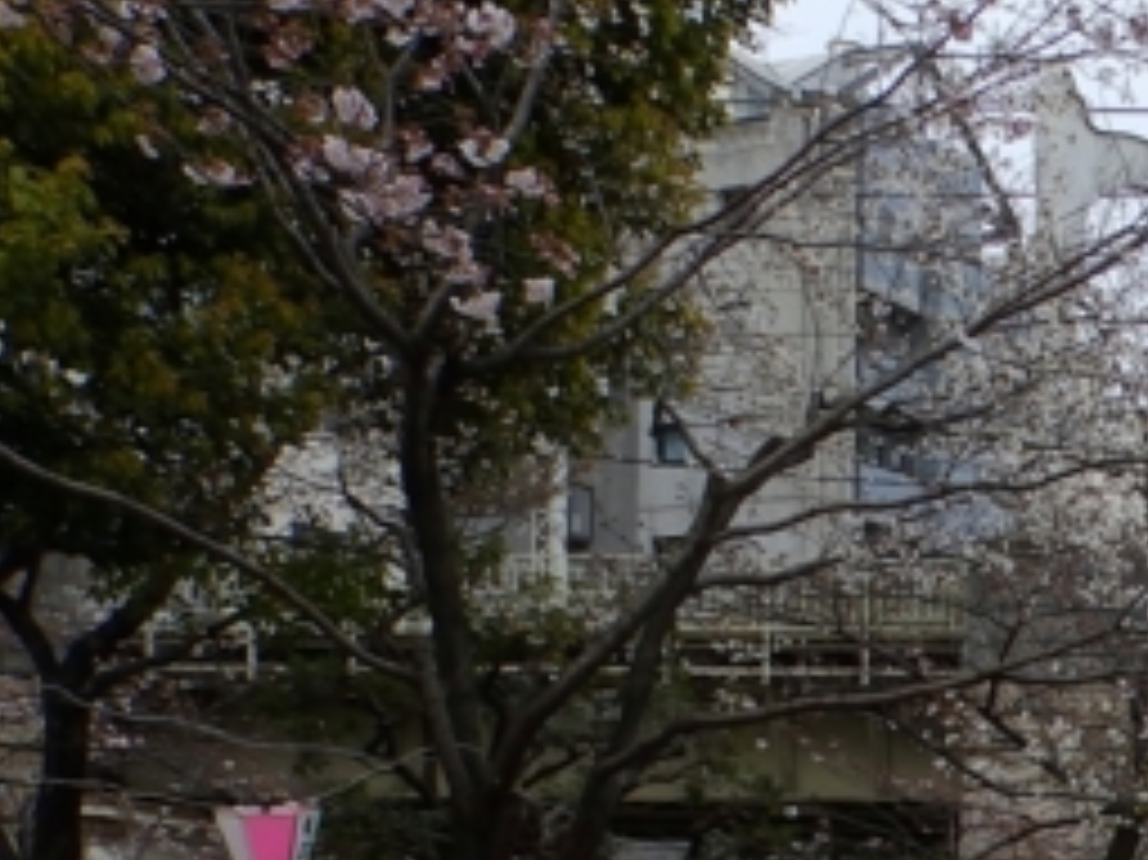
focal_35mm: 69
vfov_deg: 20.6
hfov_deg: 23.7
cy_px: 860
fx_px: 2287
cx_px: 1612
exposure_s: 1/250
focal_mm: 4
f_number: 4.5
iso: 80
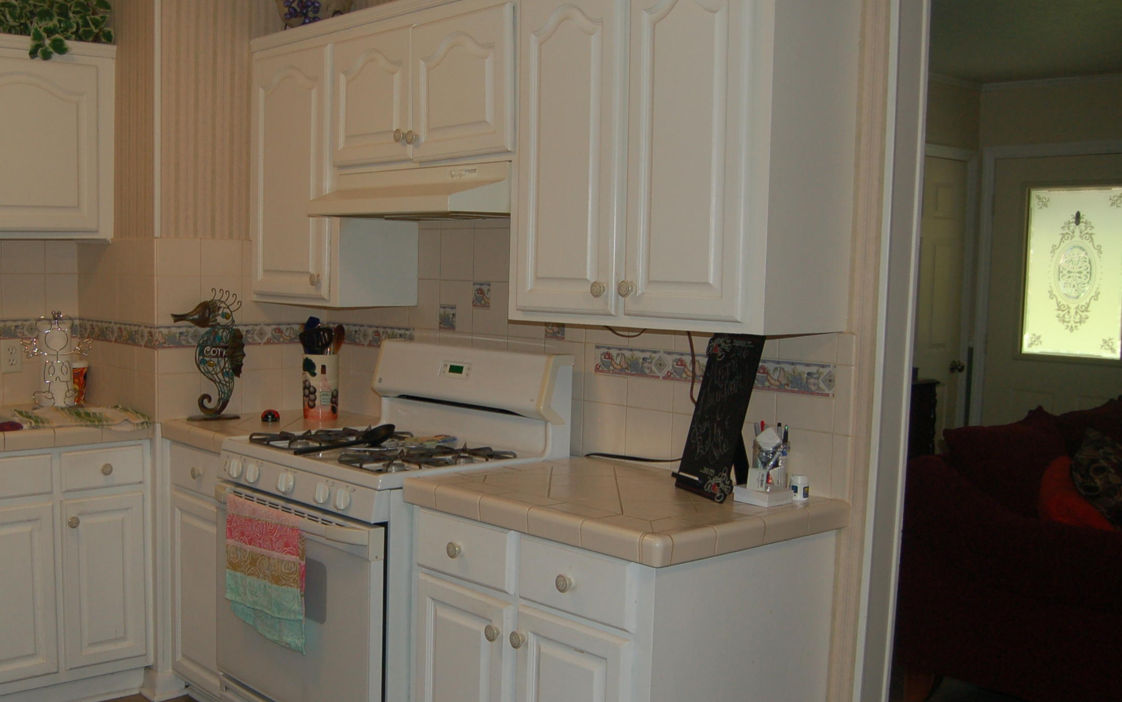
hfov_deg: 51.0
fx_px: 1162
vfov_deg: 33.6
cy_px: 362
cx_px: 424
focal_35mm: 38
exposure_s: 1/60
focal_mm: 18
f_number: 3.5
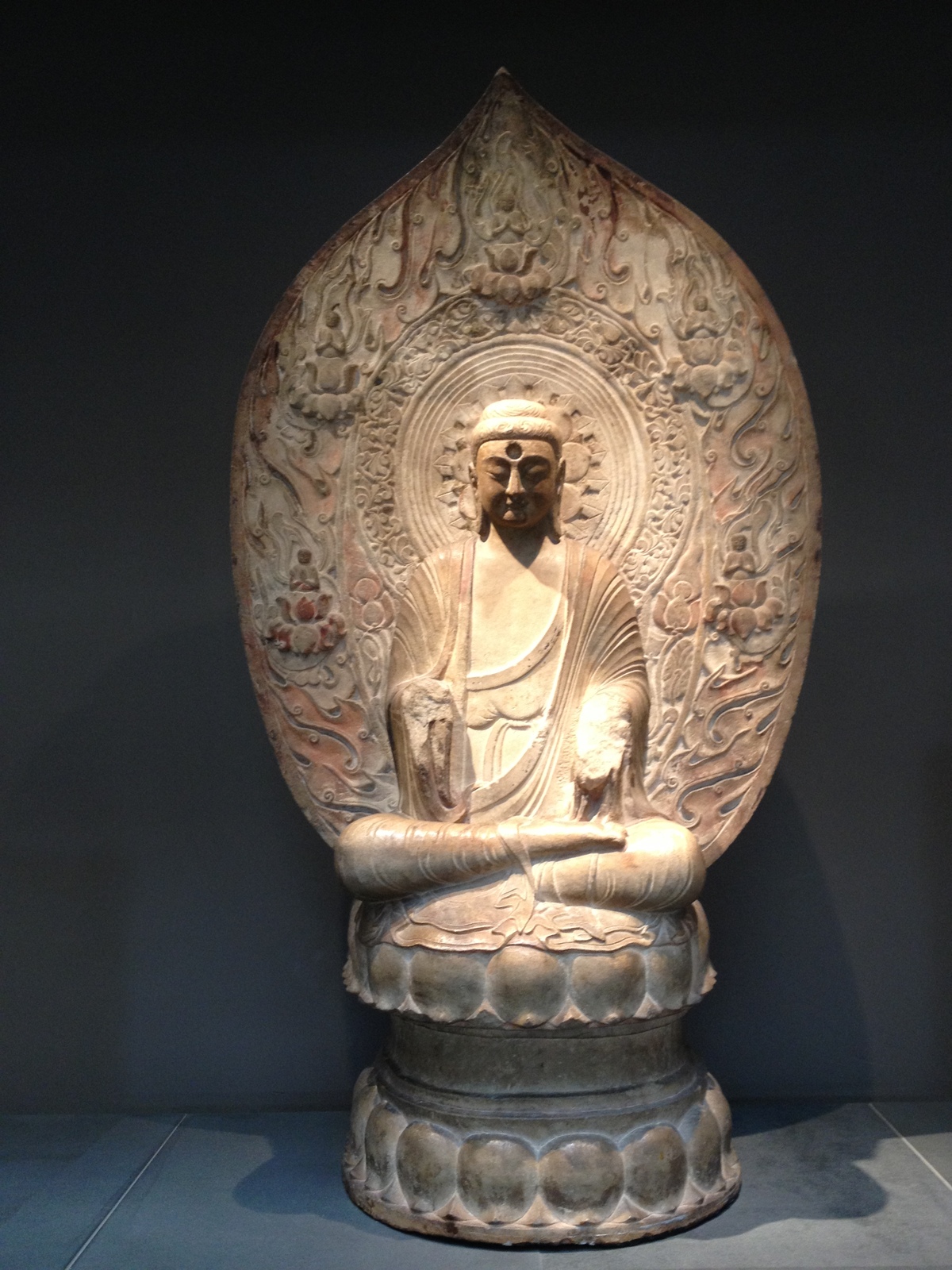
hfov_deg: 40.7
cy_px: 635
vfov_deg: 52.6
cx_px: 476
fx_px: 1283
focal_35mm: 35
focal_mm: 4.28
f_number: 2.4
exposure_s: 1/20
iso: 125
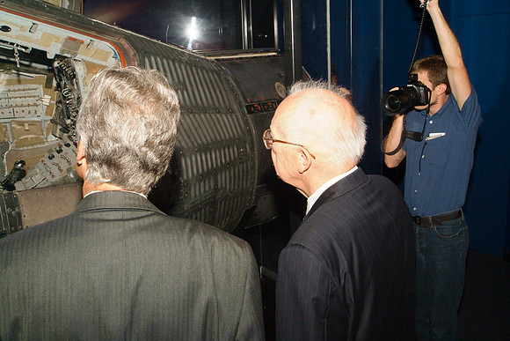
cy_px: 170
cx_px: 255
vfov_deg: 36.9
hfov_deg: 53.1
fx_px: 510
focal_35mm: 36
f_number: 11
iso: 1600
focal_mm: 24
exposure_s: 1/45
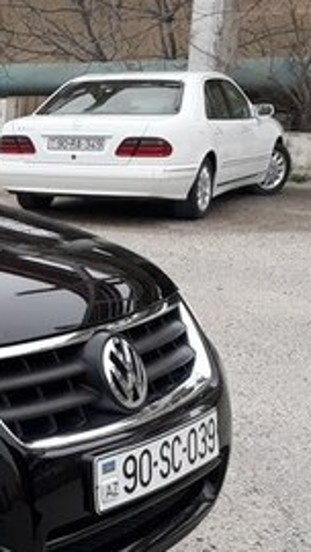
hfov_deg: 13.8
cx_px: -346
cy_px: 314
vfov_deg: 29.3
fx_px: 1055
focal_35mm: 72
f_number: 1.9
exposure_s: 1/100
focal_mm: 3.6
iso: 64
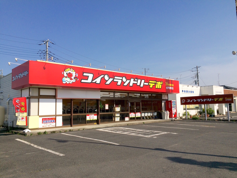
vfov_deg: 48.2
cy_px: 89
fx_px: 199
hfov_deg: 61.7
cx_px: 118
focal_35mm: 29
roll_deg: +1.8
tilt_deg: +5.3
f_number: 2.2
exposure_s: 1/3165
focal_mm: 4.15
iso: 32
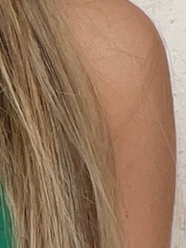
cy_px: 72
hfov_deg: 6.0
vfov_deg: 8.3
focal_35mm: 237
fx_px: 1699
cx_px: -269
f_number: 2.2
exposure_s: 1/121
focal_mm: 2.71
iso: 64
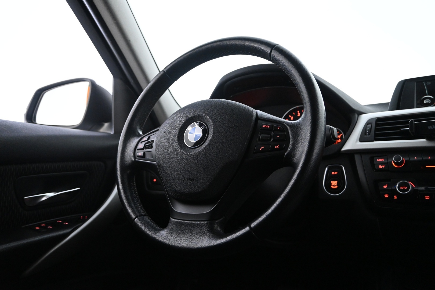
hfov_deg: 63.2
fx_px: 353
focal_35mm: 29
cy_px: 145
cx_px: 218
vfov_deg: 44.6
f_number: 3.8
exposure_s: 1/30
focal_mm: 19.5
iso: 3200
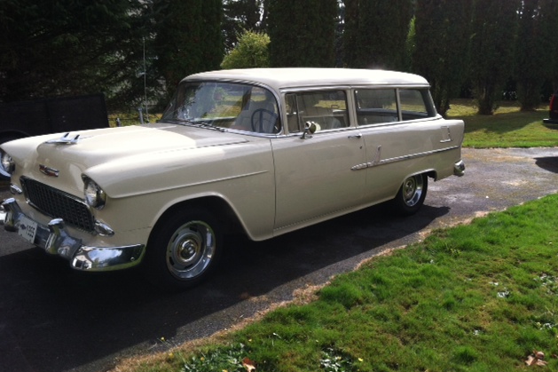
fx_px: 573
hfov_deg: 51.9
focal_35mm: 37
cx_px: 277
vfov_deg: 35.9
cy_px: 184
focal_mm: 3.9
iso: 80
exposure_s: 1/732
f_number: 2.8
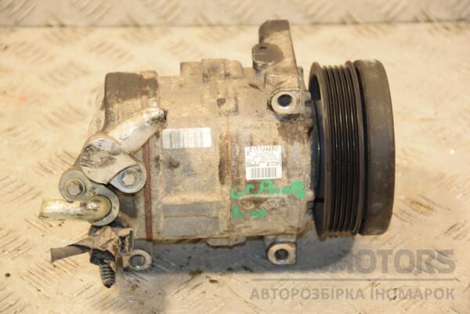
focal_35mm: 120
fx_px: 1567
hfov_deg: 17.1
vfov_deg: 11.4
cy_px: 157
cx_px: 235
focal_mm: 80
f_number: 5.3
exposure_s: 1/100
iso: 800
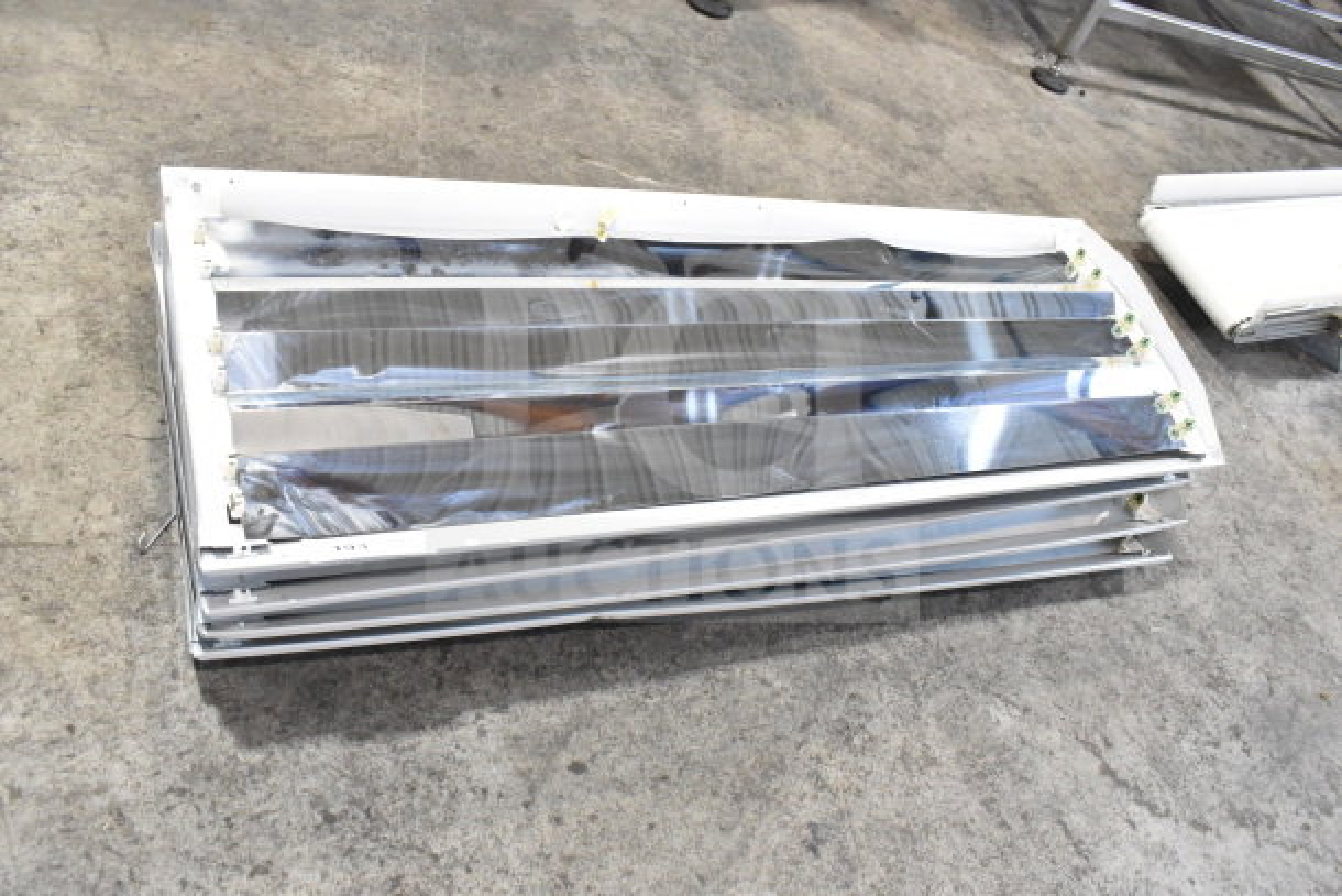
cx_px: 671
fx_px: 1119
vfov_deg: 43.6
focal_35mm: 30
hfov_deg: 61.9
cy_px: 448
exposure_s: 1/250
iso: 6400
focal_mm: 20
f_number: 8
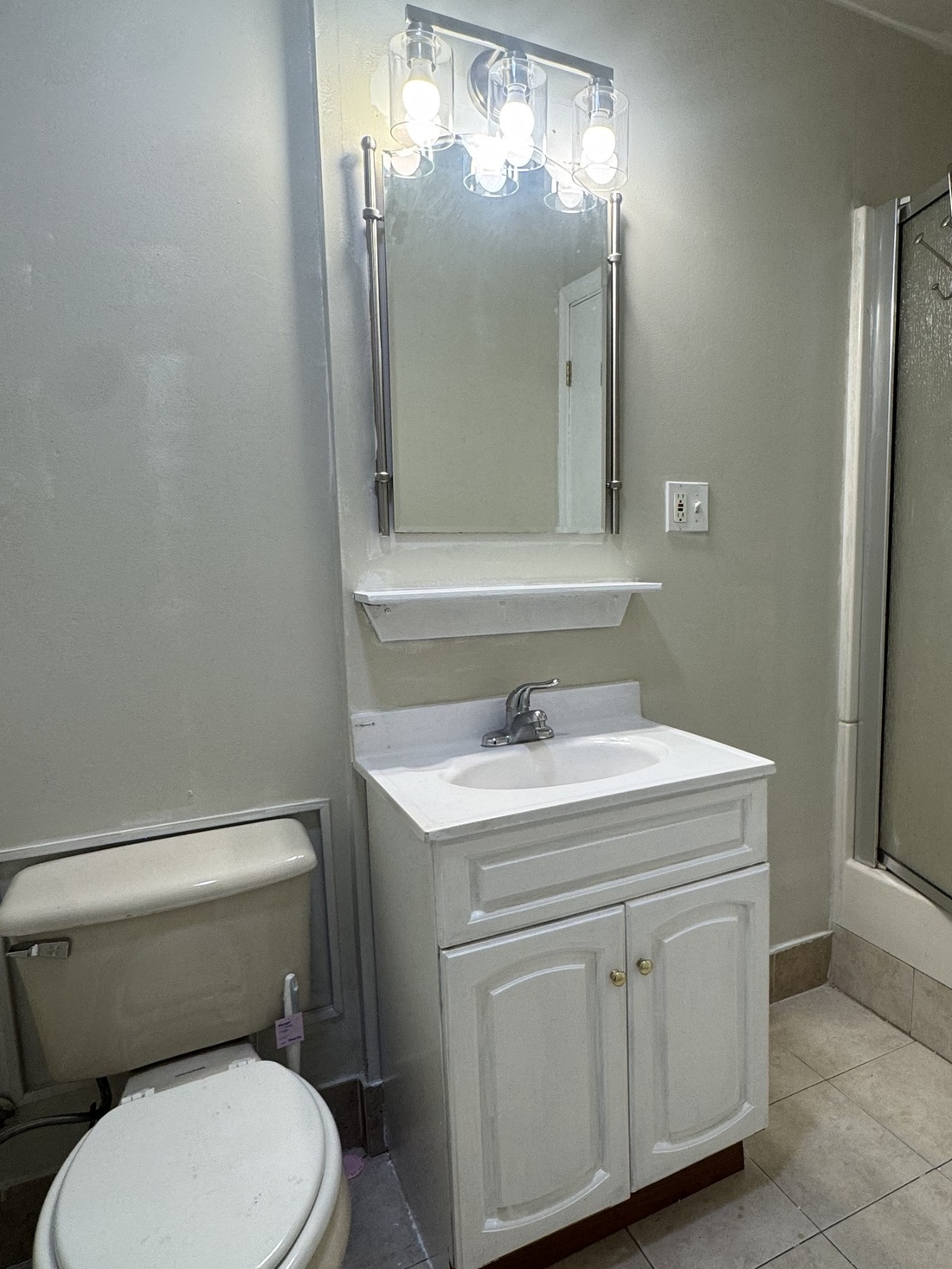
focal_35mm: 22
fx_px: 806
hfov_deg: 60.2
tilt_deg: -7.9
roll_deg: +1.5
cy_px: 648
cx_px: 603
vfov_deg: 76.4
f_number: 2.2
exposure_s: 1/120
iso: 125
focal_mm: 2.22
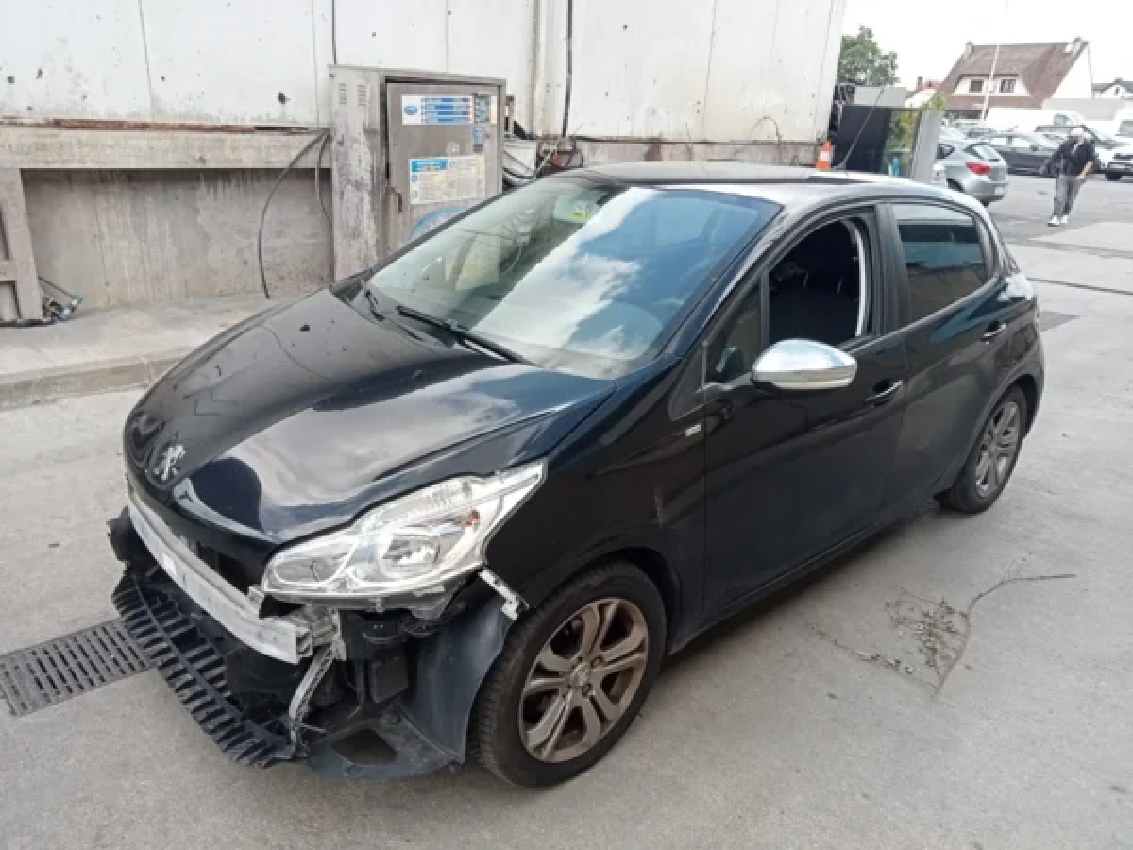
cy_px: 425
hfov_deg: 63.4
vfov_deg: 49.7
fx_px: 916
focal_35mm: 28
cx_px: 566
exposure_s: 1/288
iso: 103
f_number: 2.2
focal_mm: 3.46
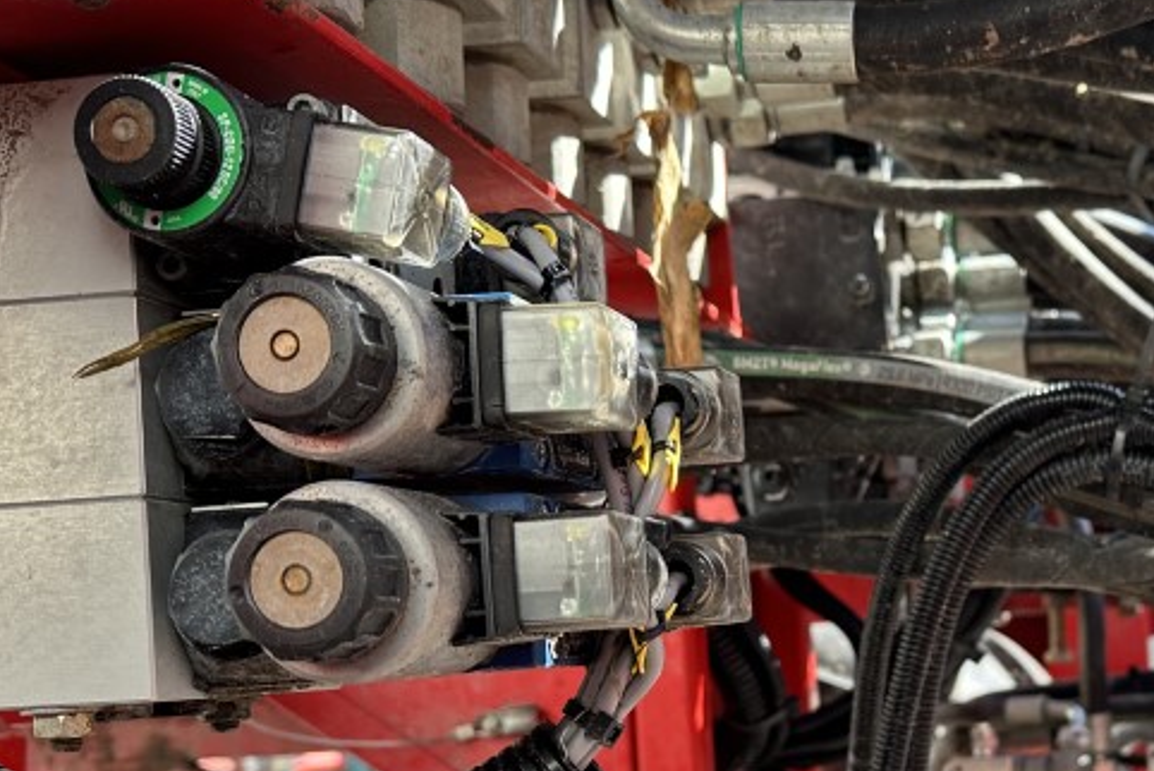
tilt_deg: +0.1
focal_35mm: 53
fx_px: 1700
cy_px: 618
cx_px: 1010
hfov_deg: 35.6
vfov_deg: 25.1
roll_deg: +2.2
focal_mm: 6.86
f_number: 1.78
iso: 80
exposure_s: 1/458
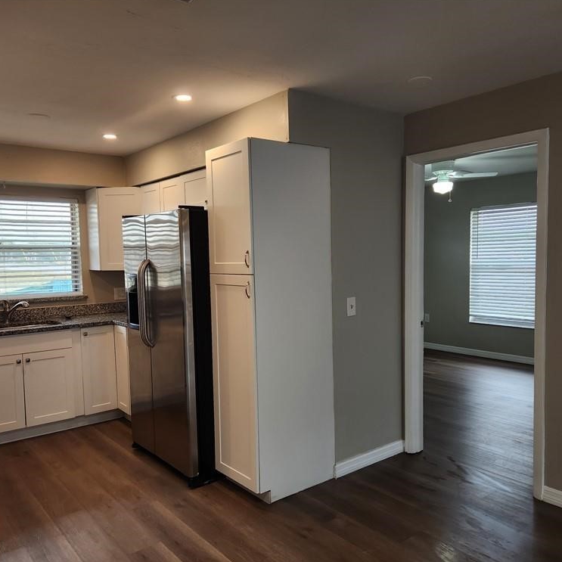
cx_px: 272
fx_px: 514
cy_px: 286
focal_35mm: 28
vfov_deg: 57.3
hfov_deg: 57.3
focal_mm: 5.4
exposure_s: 1/120
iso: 125
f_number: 1.8
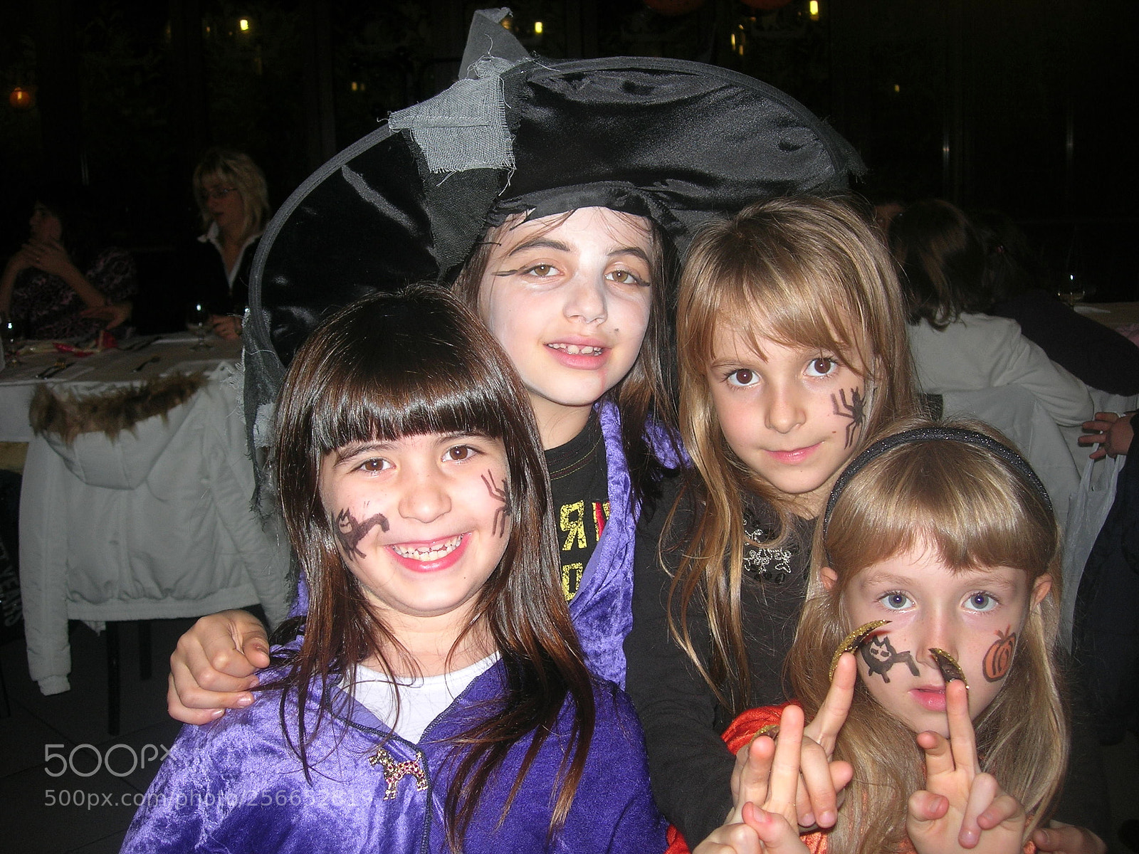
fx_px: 1250
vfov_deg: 37.7
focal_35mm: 38
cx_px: 570
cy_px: 427
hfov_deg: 49.0
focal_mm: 7.8
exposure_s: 1/60.1
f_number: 2.8
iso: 64
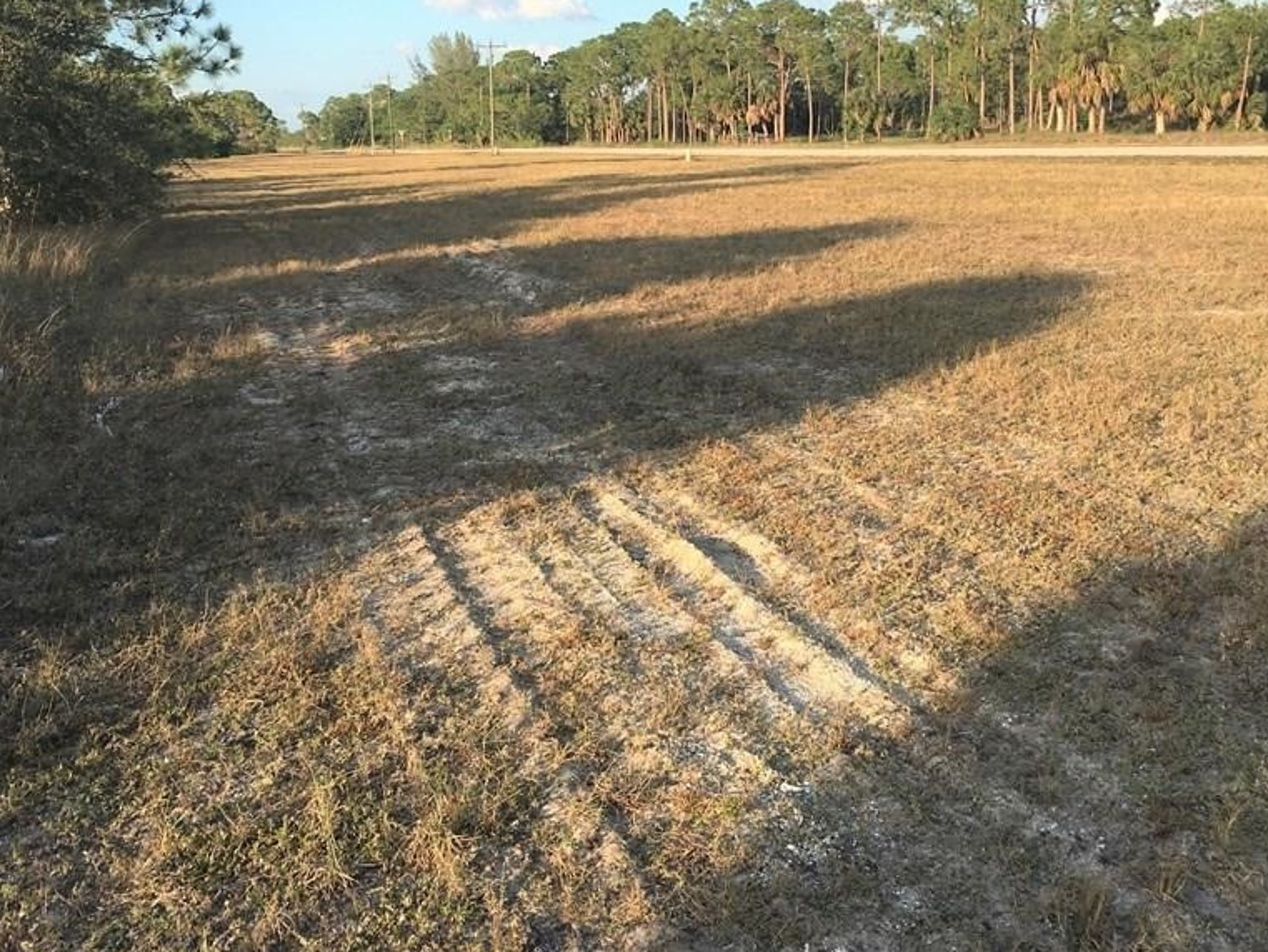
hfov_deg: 47.8
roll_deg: +2.6
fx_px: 1429
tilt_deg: -5.9
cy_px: 328
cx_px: 612
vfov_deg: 36.5
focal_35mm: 39
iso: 25
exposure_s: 1/974
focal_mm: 4.15
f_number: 2.2
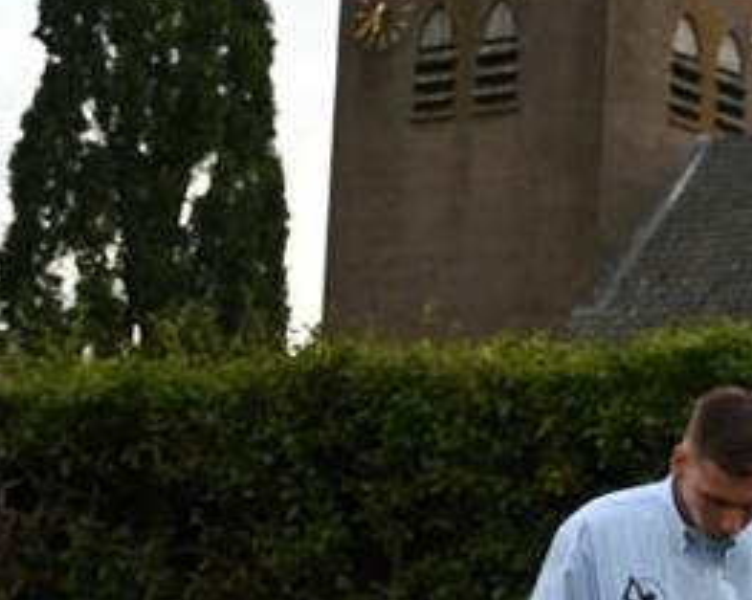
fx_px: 2846
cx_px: 893
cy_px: 309
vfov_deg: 12.0
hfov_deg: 14.6
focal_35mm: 128
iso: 1250
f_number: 9
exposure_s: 1/320
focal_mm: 36
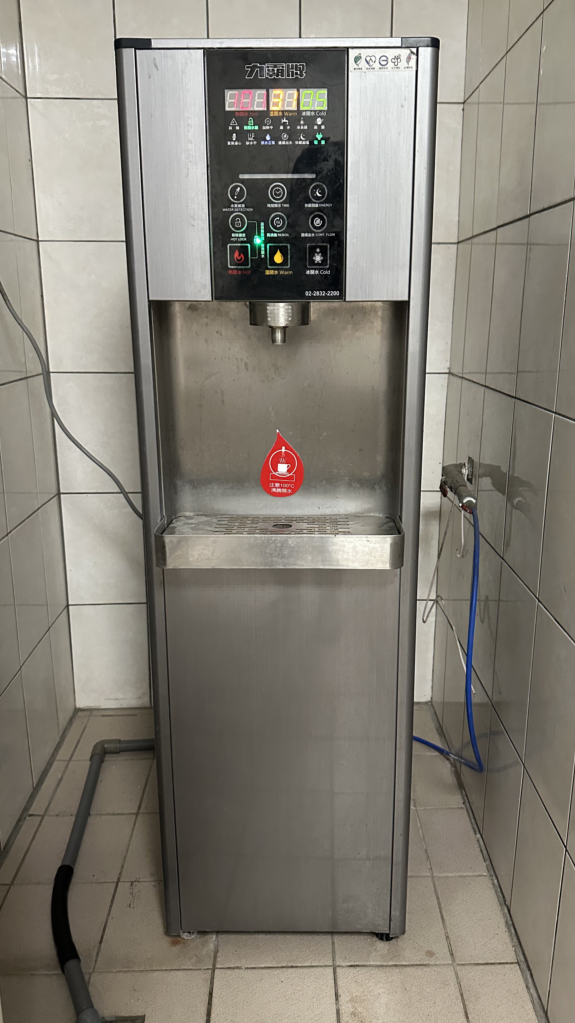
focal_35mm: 27
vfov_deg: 69.8
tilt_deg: -15.2
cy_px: 496
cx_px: 309
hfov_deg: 42.9
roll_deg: -0.2
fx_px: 732
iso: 640
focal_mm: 6.86
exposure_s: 1/51
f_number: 1.78
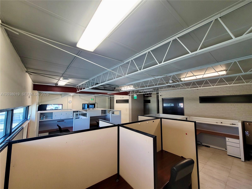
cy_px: 94
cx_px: 126
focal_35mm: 13
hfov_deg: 106.2
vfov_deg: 89.9
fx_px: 95
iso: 200
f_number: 2.2
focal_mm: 2.2
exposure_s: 1/60
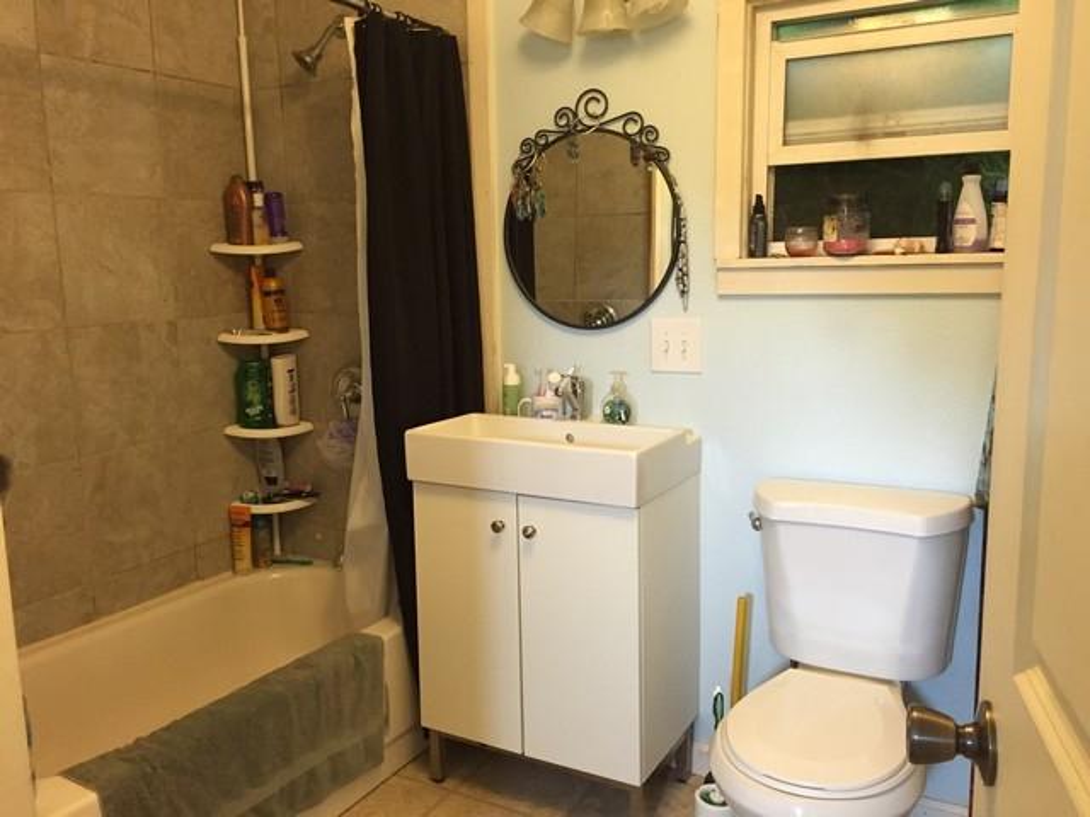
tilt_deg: -8.9
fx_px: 913
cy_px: 408
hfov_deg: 61.7
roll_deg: +1.0
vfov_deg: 48.2
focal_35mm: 29
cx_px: 545
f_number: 2.2
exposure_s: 1/30
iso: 200
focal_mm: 4.15
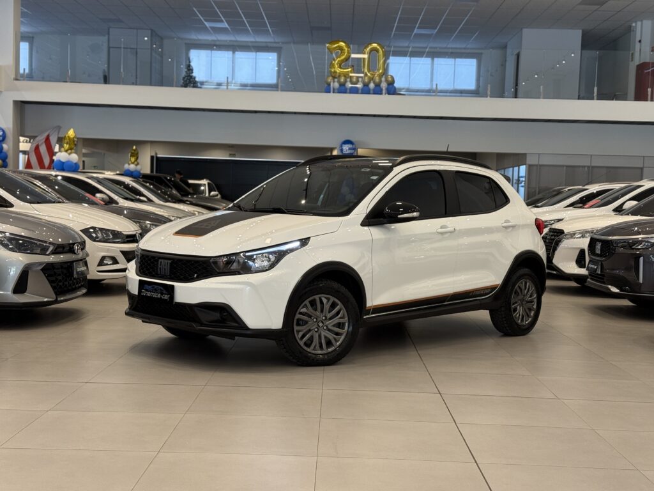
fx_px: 907
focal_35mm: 48
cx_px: 327
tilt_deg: -2.6
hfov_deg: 39.7
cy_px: 246
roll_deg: -2.5
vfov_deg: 30.3
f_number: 1.78
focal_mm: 6.76
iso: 80
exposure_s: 1/60
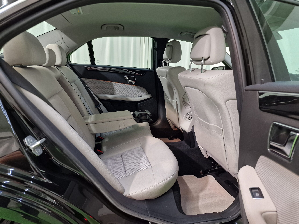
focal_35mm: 23
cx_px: 150
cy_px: 112
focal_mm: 6.4
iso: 200
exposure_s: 1/50
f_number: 1.8
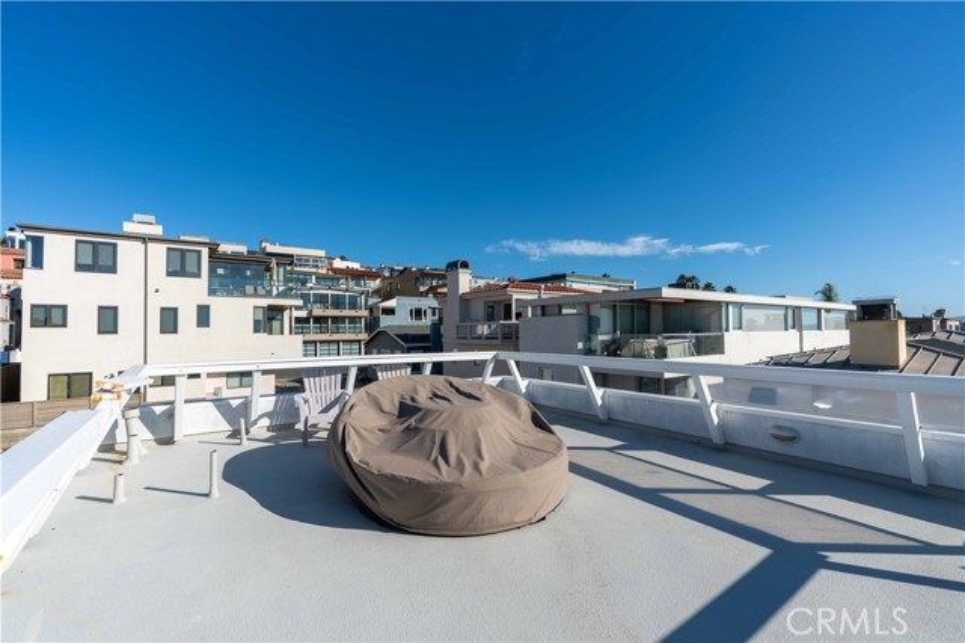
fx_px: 429
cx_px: 482
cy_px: 322
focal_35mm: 16
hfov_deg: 96.8
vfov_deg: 73.7
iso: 100
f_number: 11
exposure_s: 1/640
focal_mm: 16
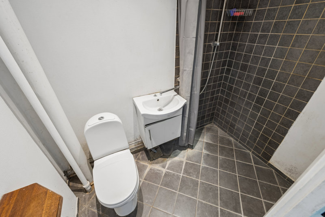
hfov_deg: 104.3
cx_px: 162
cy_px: 108
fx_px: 126
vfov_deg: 81.2
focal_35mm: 14
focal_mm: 14
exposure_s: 1/2
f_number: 10
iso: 250
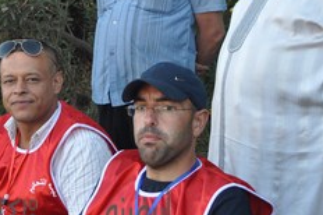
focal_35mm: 124
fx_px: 1111
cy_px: 44
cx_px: 57
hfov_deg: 16.4
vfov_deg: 11.0
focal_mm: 30
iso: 280
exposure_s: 1/125
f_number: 5.6
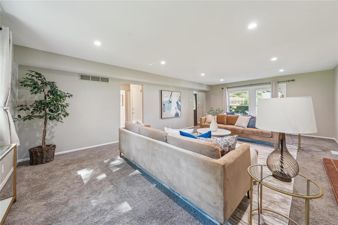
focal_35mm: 13
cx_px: 169
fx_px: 122
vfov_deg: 85.4
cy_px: 112
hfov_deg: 108.3
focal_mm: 13
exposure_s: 1/4
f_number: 8
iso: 250
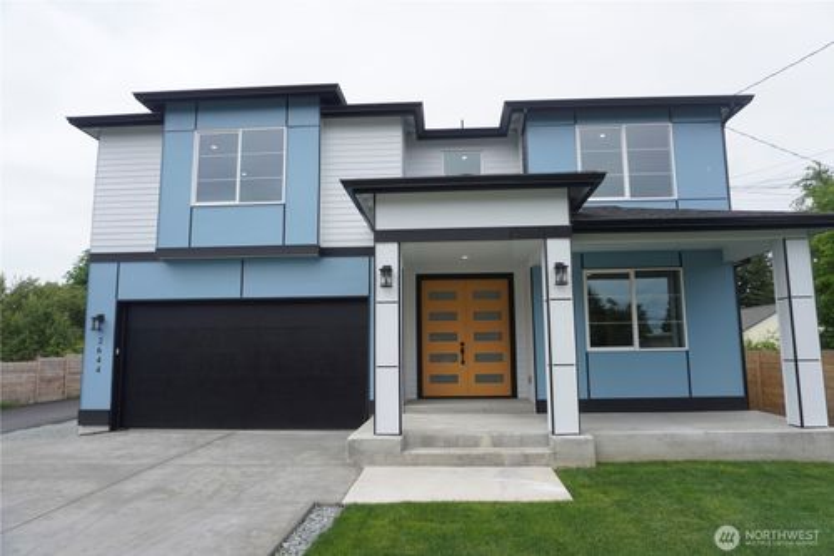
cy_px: 278
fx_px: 556
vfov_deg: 53.1
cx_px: 417
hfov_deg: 73.8
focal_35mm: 24
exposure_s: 1/500
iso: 100
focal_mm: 16
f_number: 4.5
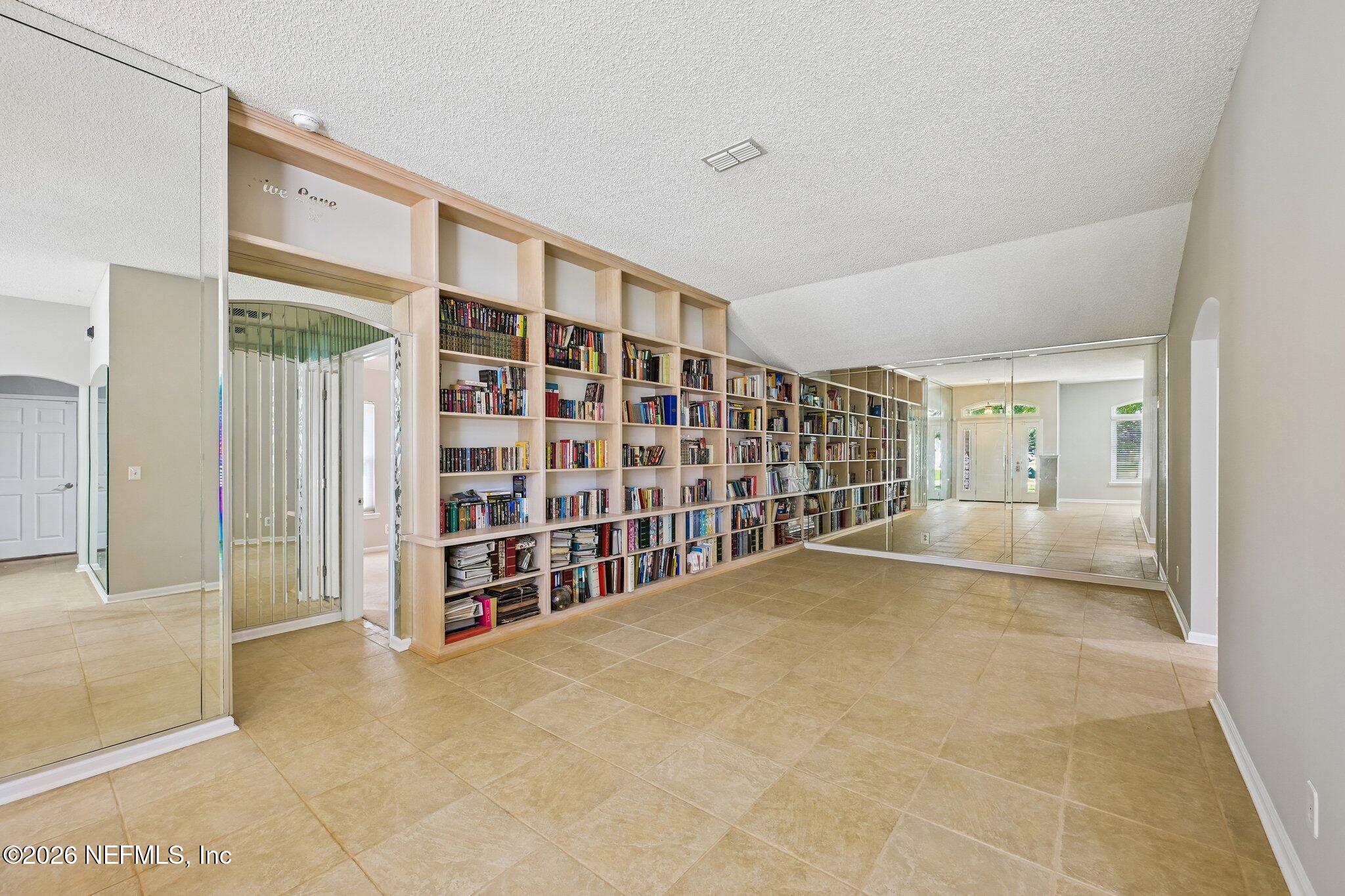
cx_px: 672
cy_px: 448
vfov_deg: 81.2
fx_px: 523
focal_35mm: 14
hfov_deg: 104.3
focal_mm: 14
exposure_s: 1/6
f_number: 8
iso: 400
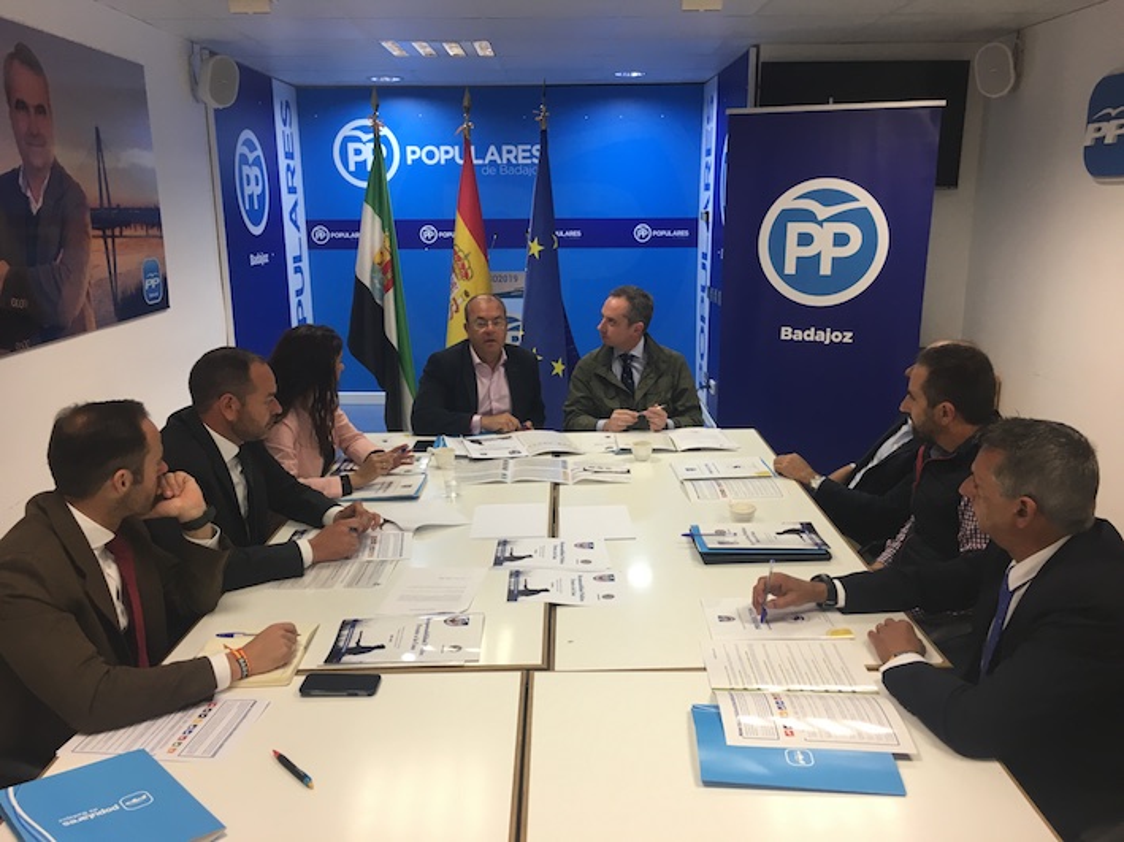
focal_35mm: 29
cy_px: 421
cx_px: 562
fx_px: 941
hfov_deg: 61.7
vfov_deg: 48.2
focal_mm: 4.15
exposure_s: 1/33
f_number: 2.2
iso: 40
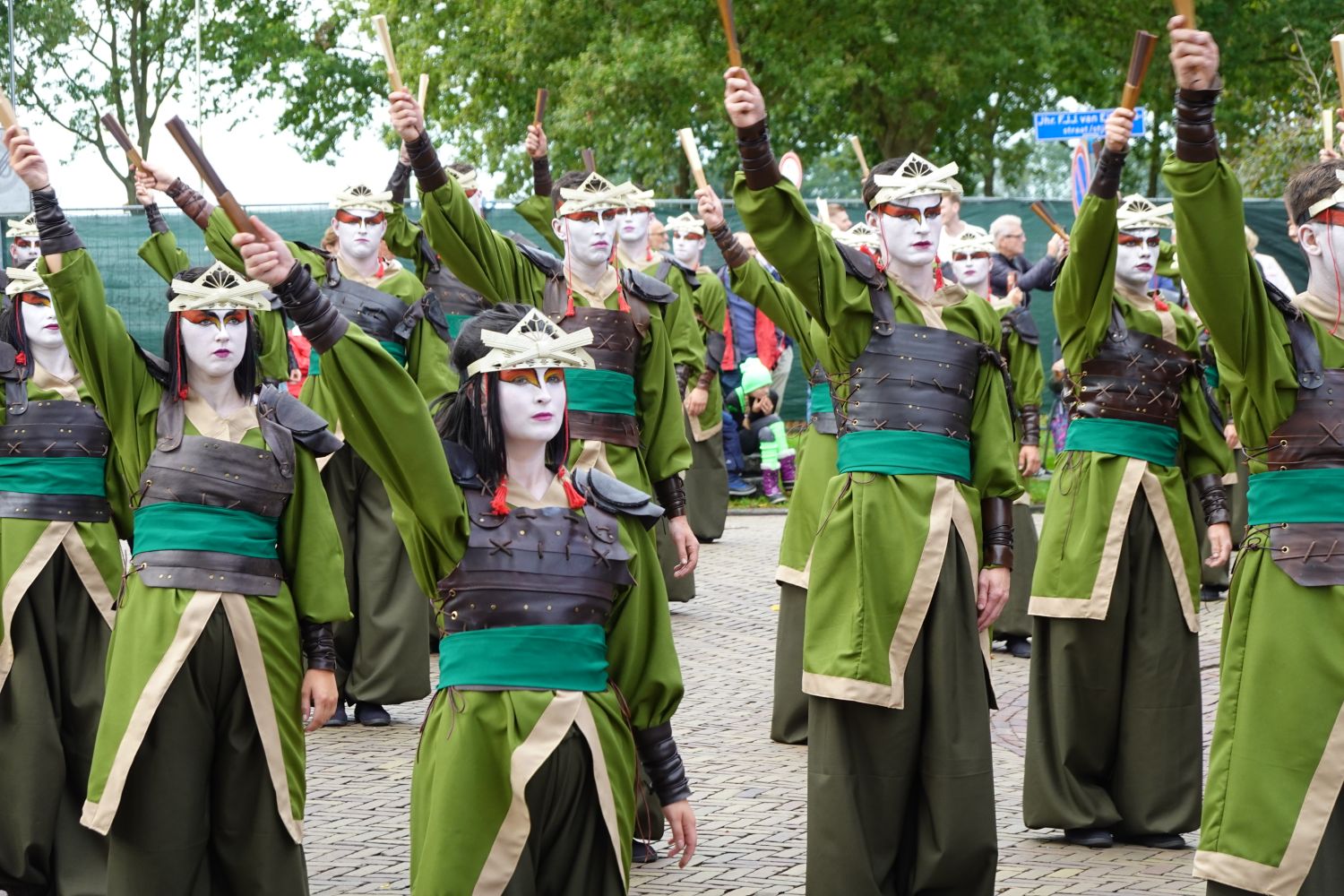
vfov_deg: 11.9
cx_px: 672
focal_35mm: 115
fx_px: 4293
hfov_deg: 17.8
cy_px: 448
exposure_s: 1/125
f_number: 4.5
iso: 125
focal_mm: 41.93
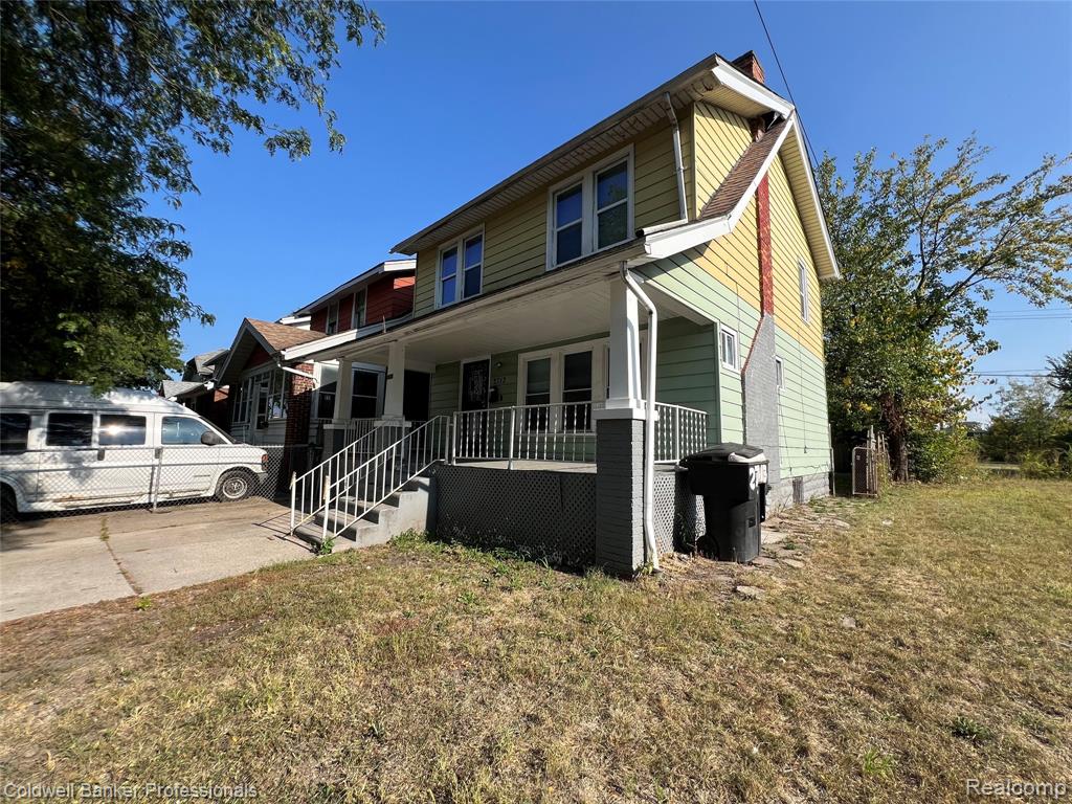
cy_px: 402
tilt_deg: +5.5
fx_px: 403
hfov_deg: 106.2
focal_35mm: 13
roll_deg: -0.7
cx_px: 536
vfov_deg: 89.9
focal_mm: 1.57
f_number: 1.8
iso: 32
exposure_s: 1/896
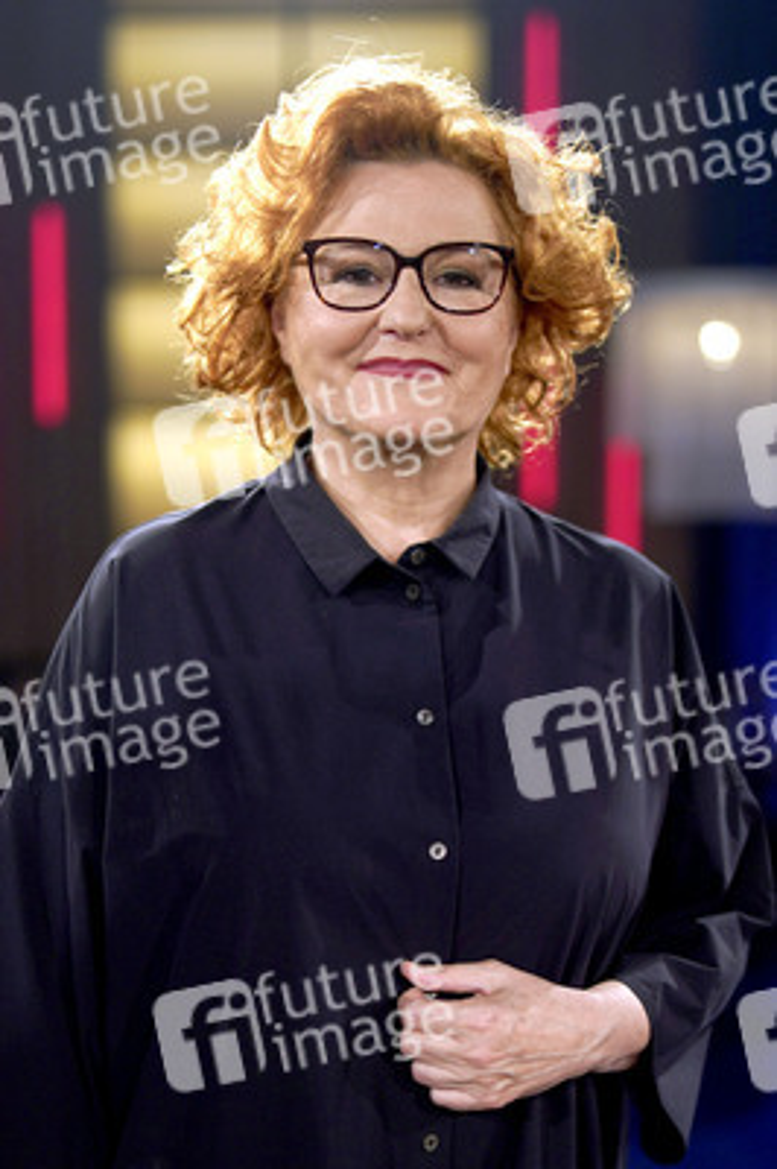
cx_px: 388
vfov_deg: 39.6
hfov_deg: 26.9
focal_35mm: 50
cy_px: 584
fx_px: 1621
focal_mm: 50
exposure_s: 1/200
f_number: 1.4
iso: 200
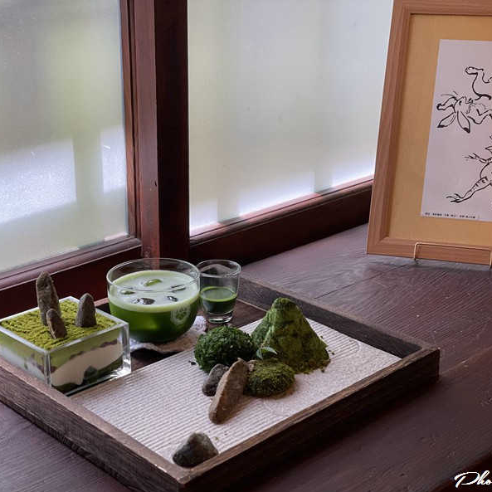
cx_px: 256
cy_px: 248
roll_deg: -1.8
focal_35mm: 62
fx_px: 997
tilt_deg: -21.1
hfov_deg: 27.7
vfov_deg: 27.7
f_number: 2
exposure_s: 1/120
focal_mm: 6
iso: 64
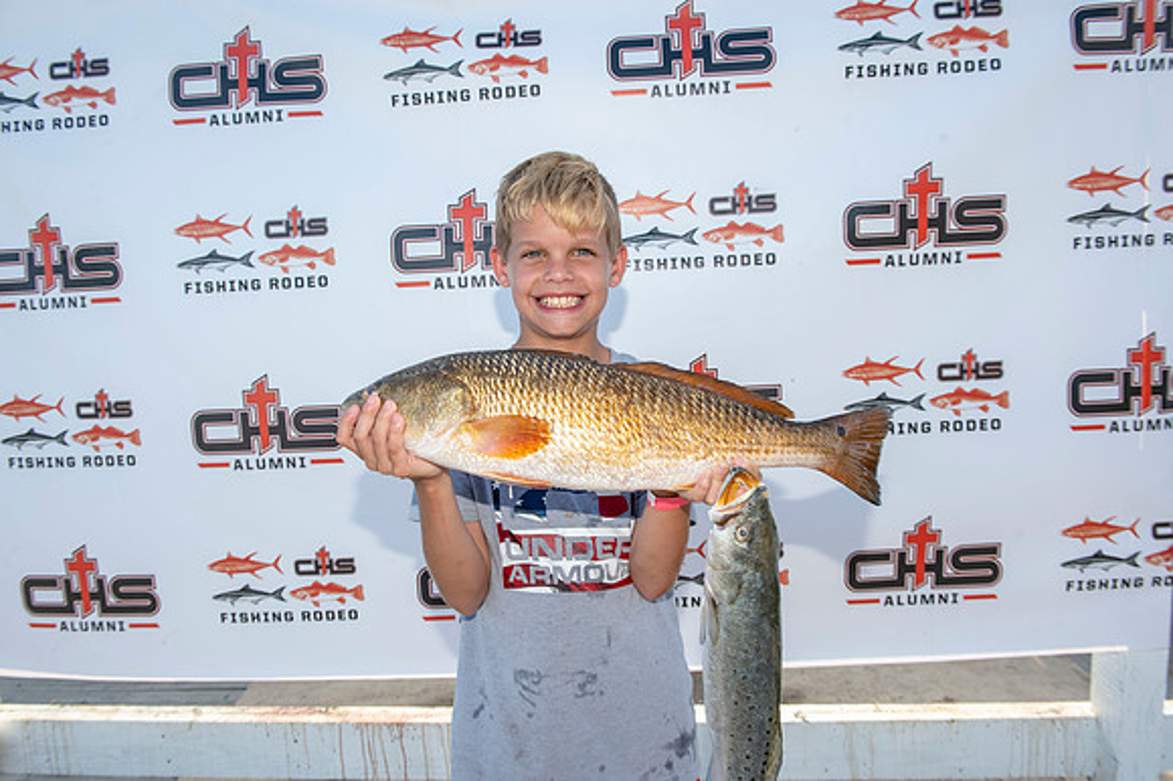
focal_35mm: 29
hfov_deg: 63.7
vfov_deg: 44.9
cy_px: 390
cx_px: 586
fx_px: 944
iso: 125
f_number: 8
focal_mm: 29
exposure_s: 1/100
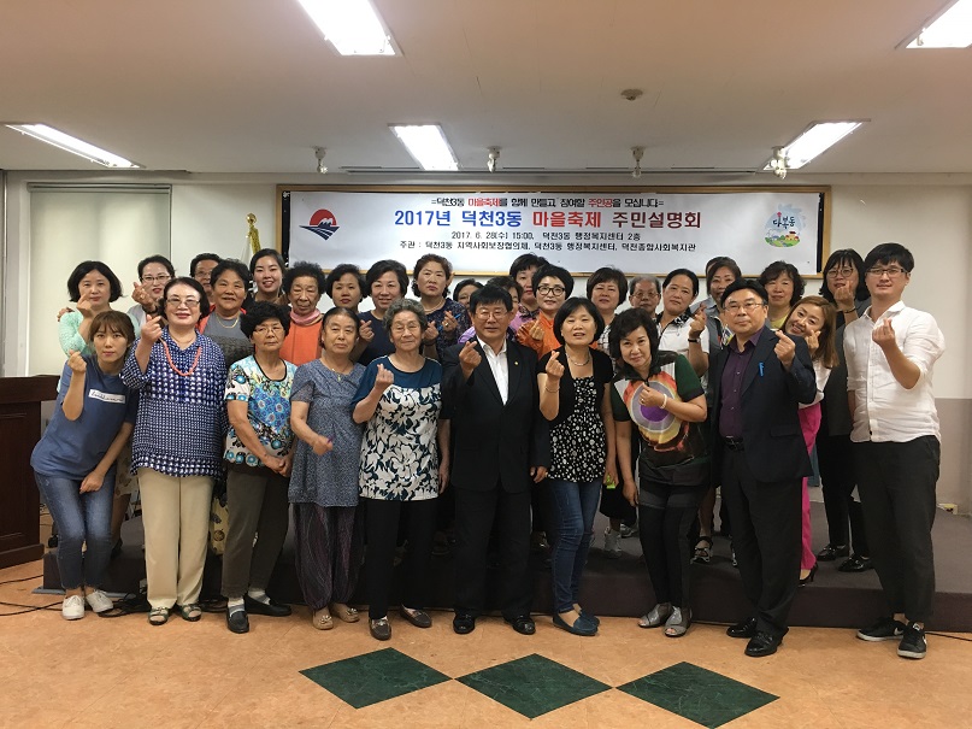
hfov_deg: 61.7
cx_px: 486
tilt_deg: +0.8
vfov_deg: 48.2
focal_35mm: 29
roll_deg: -1.1
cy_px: 364
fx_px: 814
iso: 100
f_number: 2.2
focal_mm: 4.15
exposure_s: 1/30
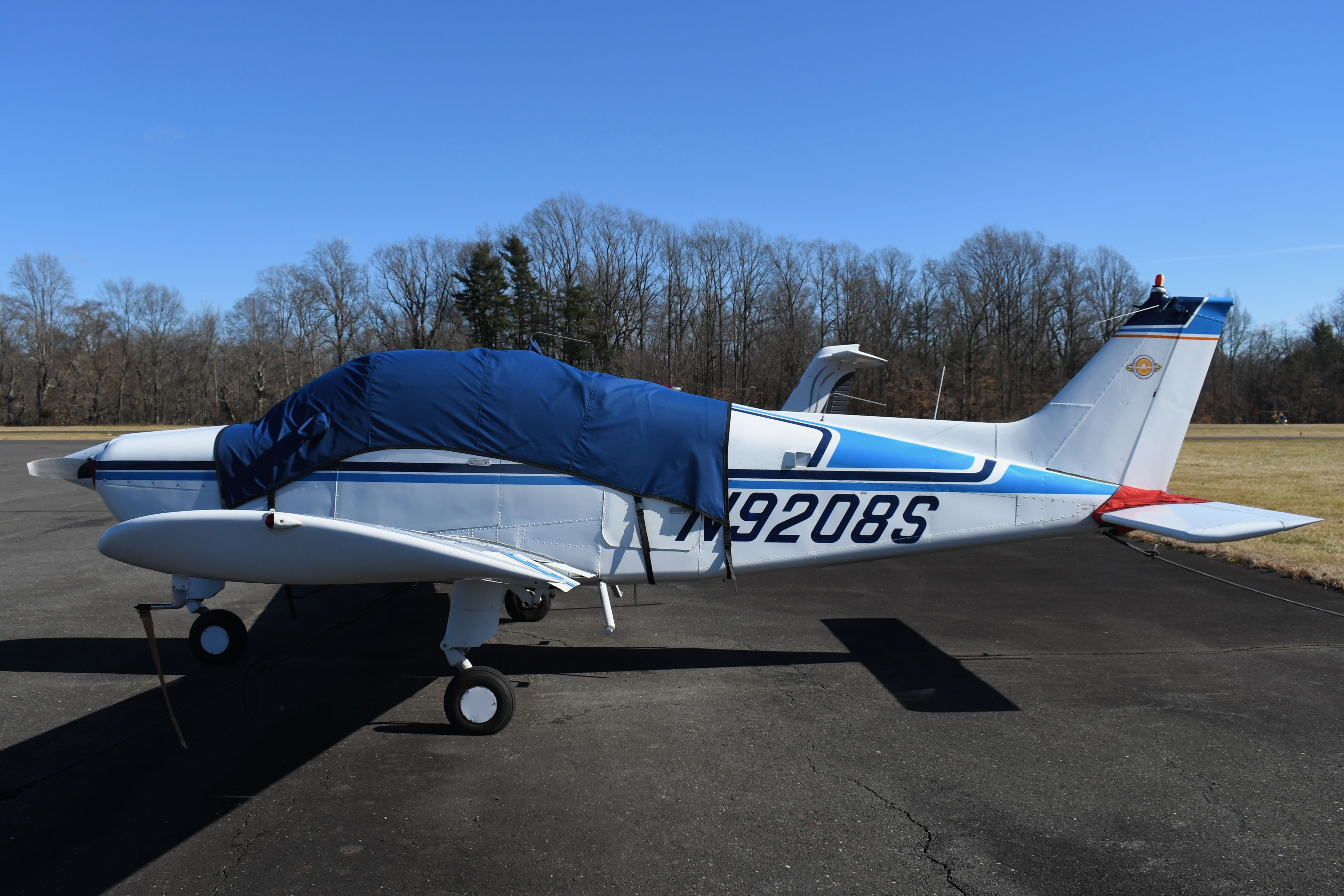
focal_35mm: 33
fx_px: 1232
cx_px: 672
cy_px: 448
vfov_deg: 40.0
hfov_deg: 57.2
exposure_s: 1/1000
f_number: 9
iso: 250
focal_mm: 22
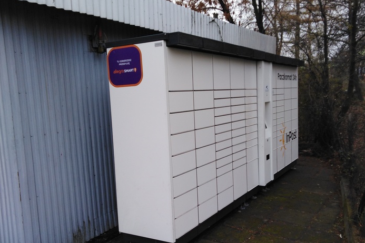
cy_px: 135
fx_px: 355
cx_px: 183
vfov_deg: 37.8
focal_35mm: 35
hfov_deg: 54.4
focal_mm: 3.46
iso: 100
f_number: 2.2
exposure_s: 1/136
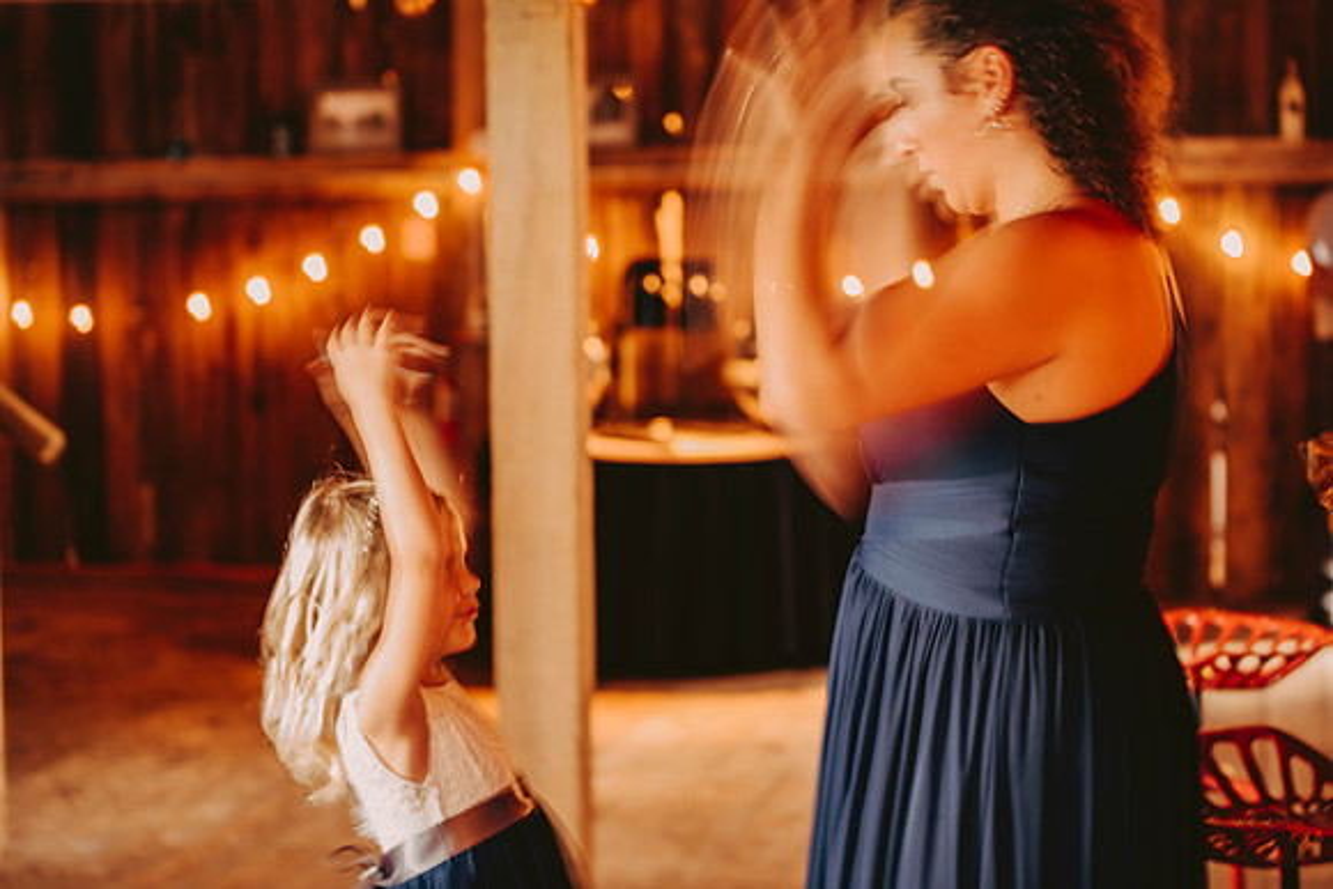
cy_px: 444
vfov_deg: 19.5
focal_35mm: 70
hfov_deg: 28.8
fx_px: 2592
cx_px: 666
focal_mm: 70
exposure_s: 1/3
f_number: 2.8
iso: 200
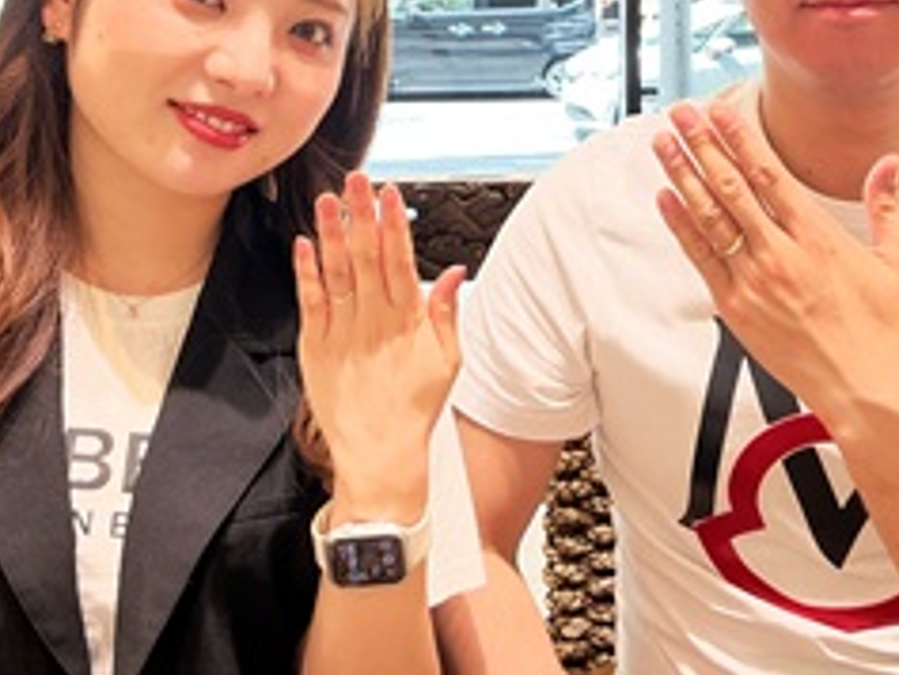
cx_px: 508
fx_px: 1429
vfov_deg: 26.1
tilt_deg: -8.5
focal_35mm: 55
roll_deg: +0.1
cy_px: 131
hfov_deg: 34.9
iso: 64
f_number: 1.8
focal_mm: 3
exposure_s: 1/60
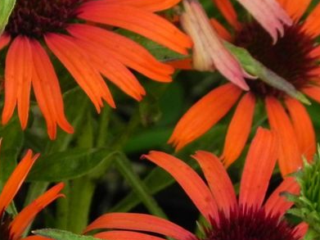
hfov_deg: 2.2
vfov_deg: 1.6
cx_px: 65
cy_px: 251
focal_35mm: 920
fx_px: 8502
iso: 160
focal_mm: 59.9
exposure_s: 1/60
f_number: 5
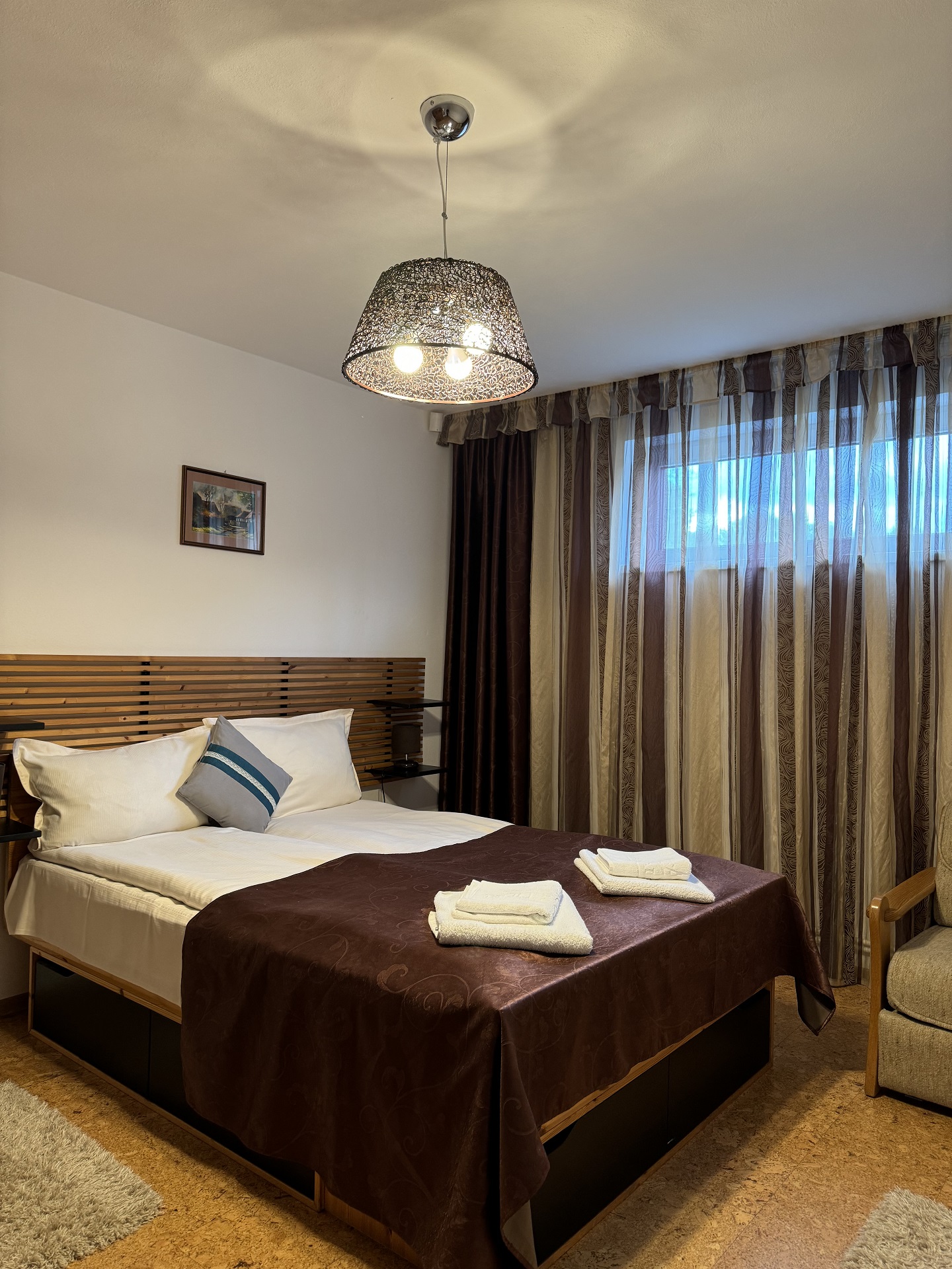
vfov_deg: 71.6
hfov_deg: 56.8
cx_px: 476
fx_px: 880
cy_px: 634
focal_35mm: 24
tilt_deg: +0.9
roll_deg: -1.6
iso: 160
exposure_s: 1/50
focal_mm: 6.76
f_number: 1.78
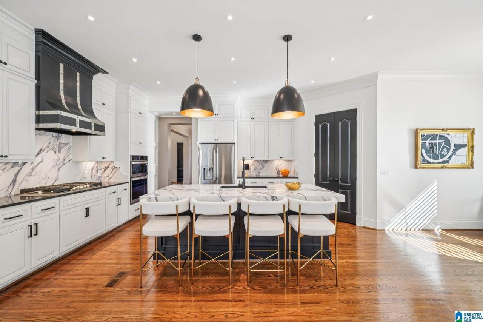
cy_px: 161
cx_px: 242
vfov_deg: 77.3
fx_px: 201
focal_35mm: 15
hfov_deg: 100.4
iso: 400
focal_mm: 15
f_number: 8
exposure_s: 1/50
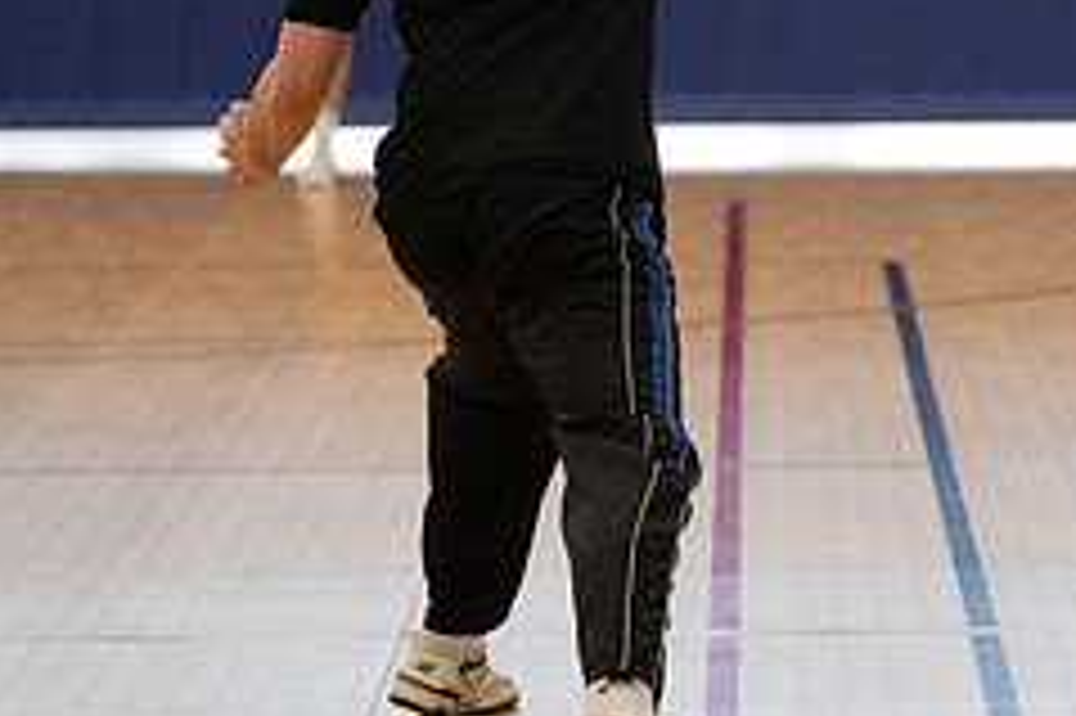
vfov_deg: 5.0
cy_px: 175
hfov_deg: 7.4
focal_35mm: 277
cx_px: 1330
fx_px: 8273
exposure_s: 1/1000
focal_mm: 110
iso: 4000
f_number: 2.8
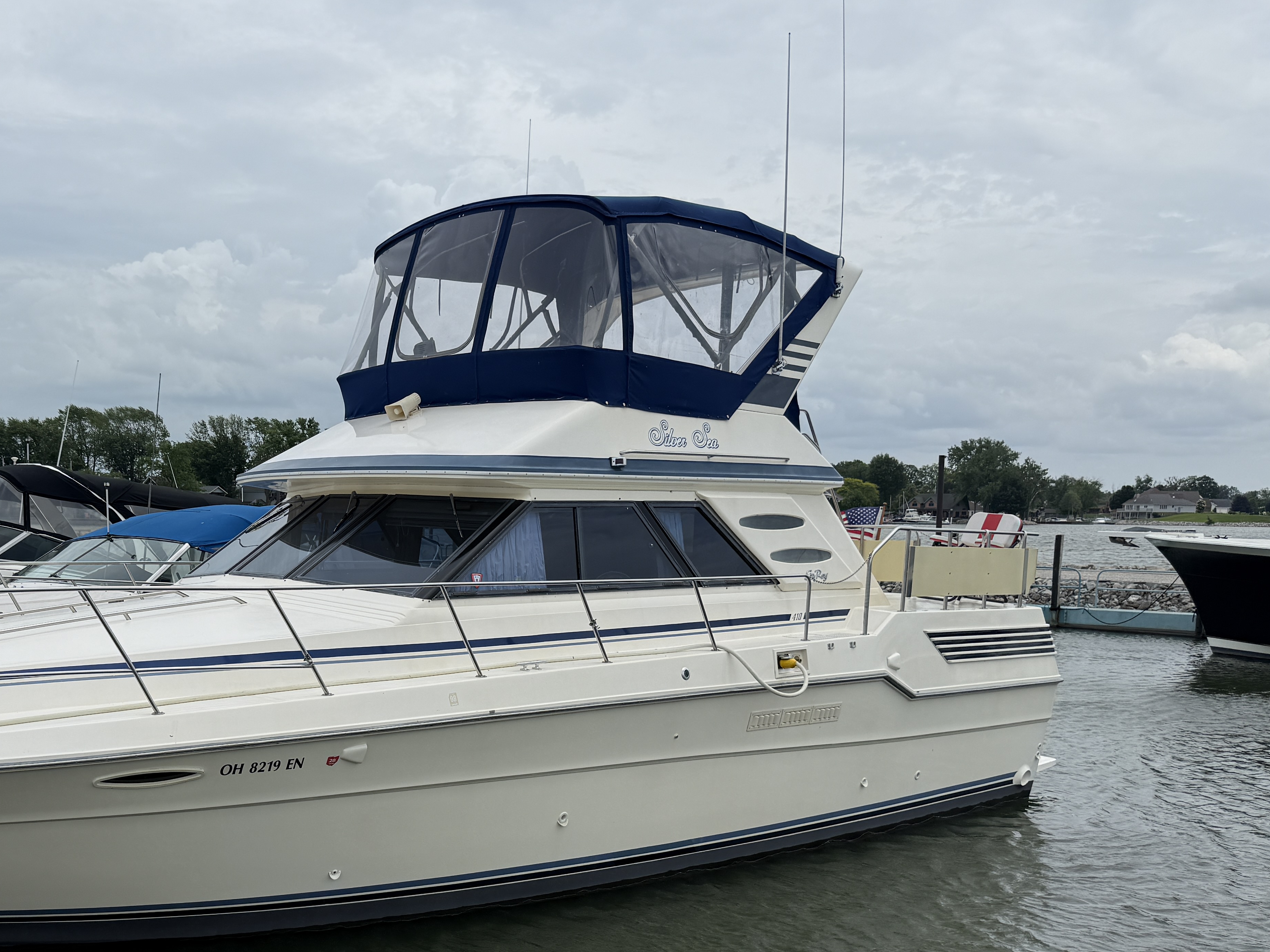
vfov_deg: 38.0
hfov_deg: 48.4
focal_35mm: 37
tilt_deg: -6.8
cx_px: 334
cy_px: 677
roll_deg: -0.6
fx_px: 1358
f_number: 1.78
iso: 80
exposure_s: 1/8130
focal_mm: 6.76
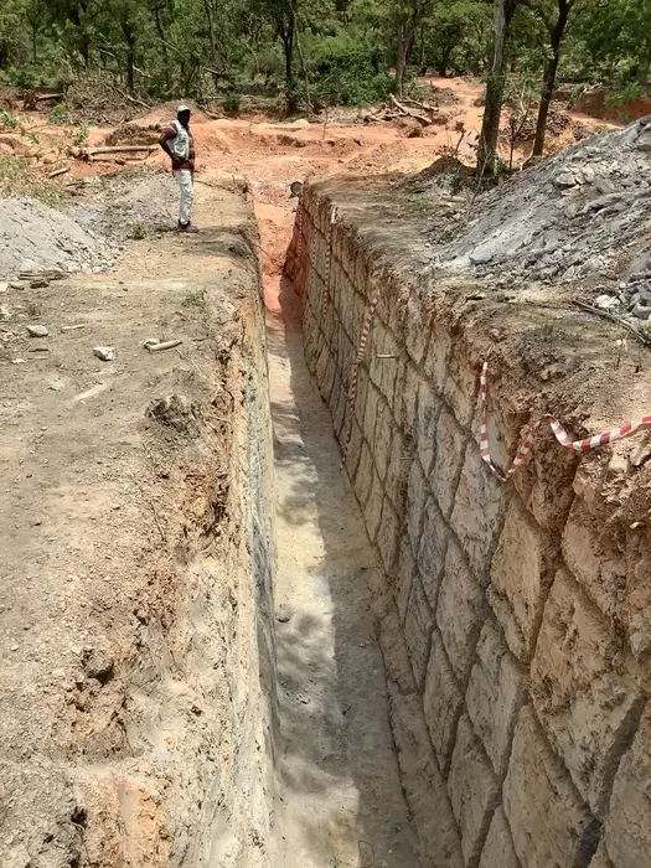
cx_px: 326
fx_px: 777
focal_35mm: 31
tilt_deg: -28.3
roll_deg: -1.4
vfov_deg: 58.4
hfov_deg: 45.4
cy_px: 434
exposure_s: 1/936
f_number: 2.4
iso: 25
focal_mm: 3.3
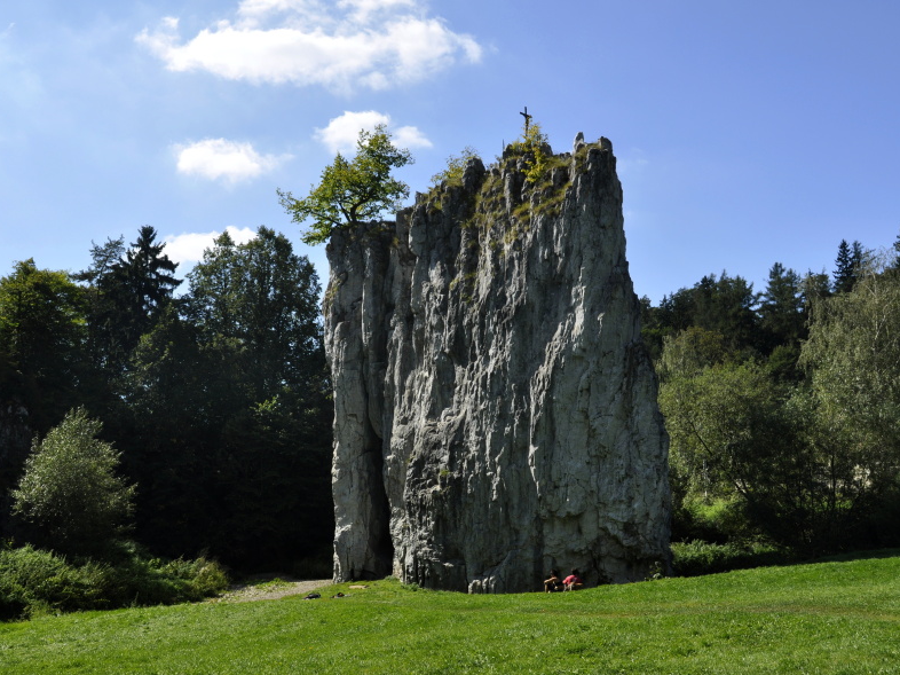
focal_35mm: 33
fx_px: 858
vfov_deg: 42.9
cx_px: 412
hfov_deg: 55.3
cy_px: 333
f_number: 10
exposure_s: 1/125
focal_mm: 20
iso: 200
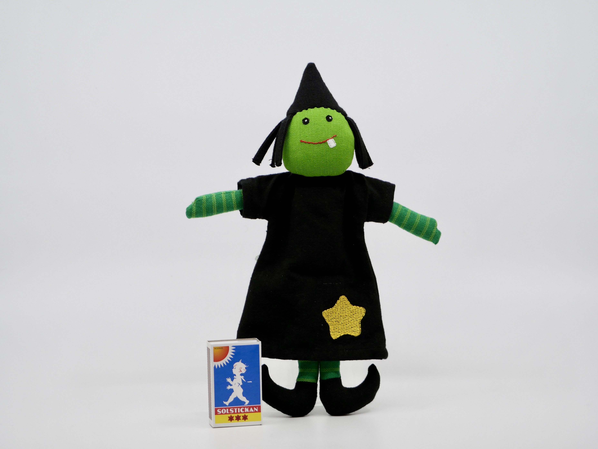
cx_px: 299
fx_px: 3455
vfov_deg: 7.4
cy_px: 224
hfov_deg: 9.9
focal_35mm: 200
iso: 200
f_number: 5.1
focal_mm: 100
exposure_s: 1/250
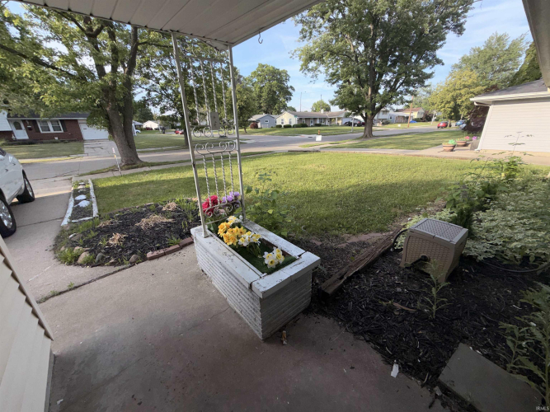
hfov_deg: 102.1
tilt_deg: -19.3
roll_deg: +2.4
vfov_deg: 85.7
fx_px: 222
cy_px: 206
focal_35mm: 14
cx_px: 275
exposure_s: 1/357
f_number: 2.2
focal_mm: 2.22
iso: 16
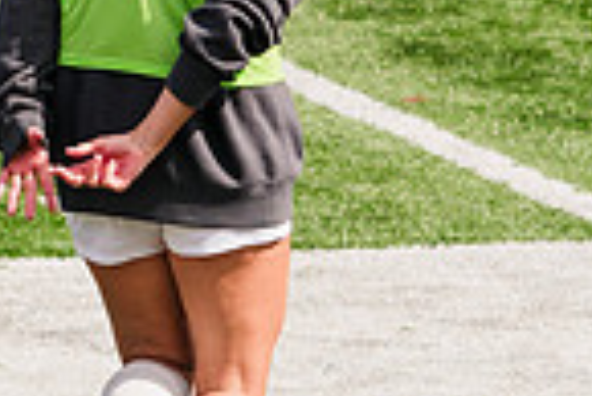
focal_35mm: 953
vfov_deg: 1.4
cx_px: 327
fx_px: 15687
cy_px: 141
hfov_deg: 2.2
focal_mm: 239
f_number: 5.6
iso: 320
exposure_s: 1/1600
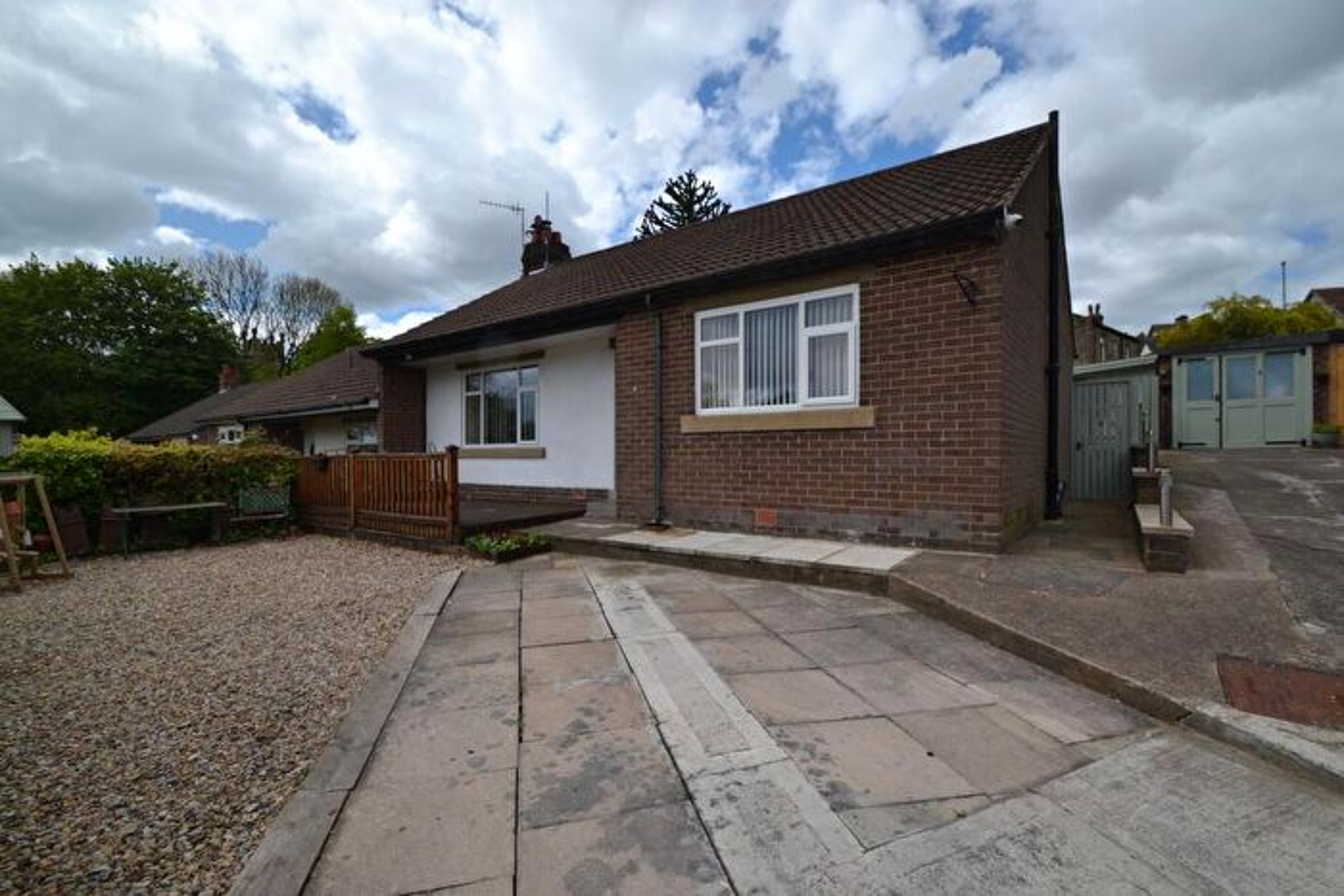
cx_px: 672
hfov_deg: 100.4
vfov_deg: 77.4
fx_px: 560
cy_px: 448
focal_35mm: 15
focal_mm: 10
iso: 100
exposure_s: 1/320
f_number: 9
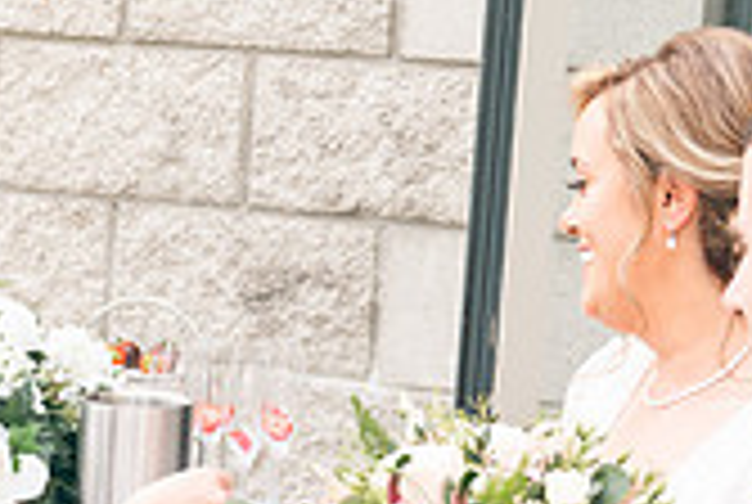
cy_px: 380
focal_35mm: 118
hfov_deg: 17.3
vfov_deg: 11.6
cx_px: 468
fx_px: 2469
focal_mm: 34
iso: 100
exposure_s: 1/200
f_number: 3.5
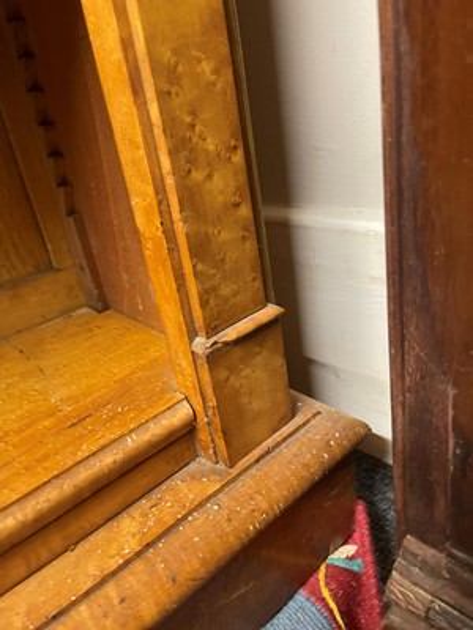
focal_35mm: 25
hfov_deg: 54.9
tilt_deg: -23.2
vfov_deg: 69.4
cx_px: 236
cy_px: 315
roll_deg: +5.9
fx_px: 455
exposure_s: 1/33
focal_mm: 5.1
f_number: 1.6
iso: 400
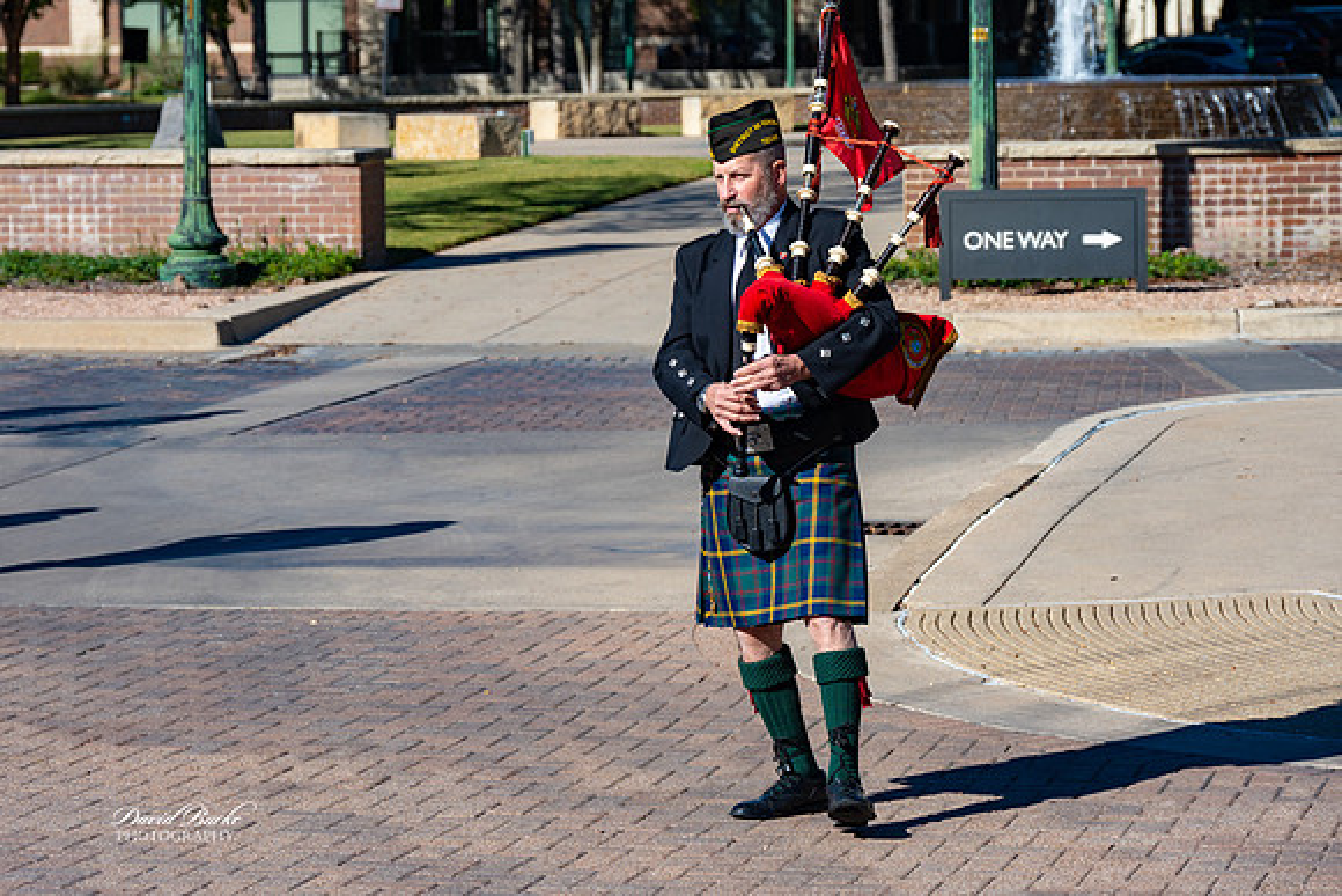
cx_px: 632
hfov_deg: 16.1
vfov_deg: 10.8
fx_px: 4739
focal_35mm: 127
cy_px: 354
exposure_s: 1/500
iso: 100
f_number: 6.3
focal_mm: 105
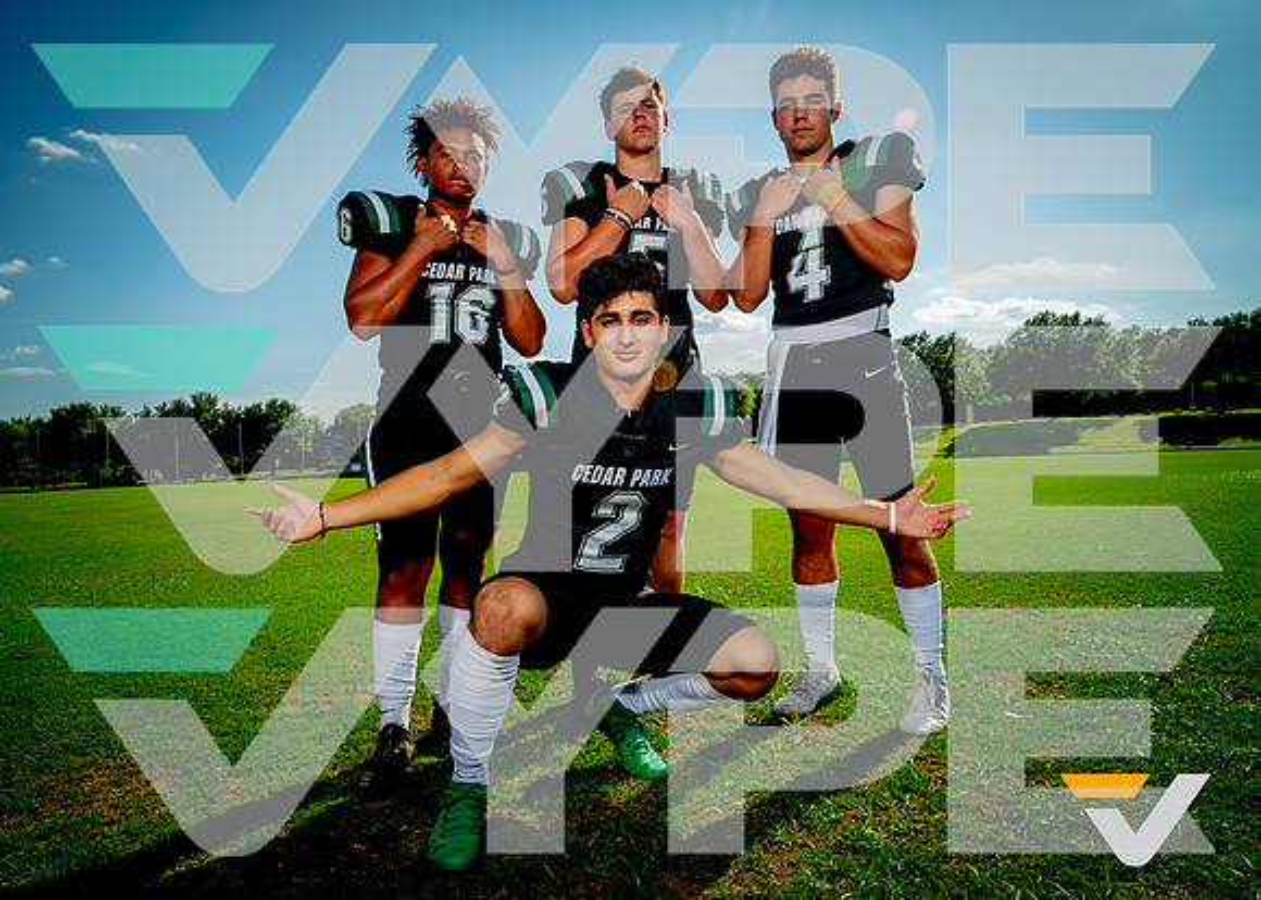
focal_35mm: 25
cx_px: 590
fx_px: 899
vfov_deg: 53.2
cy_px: 450
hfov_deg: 70.0
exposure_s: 1/125
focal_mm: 24
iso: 100
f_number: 11
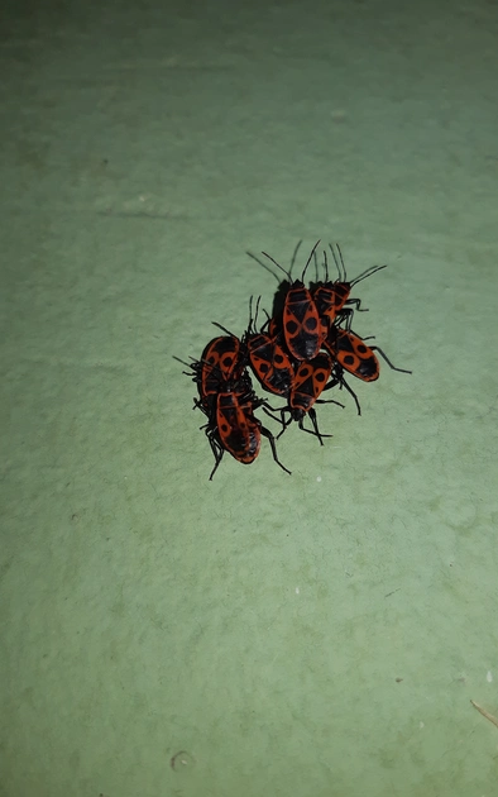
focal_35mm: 28
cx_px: 273
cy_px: 404
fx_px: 608
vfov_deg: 66.5
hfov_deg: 44.5
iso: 40
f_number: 1.7
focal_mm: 3.93
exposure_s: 1/1110
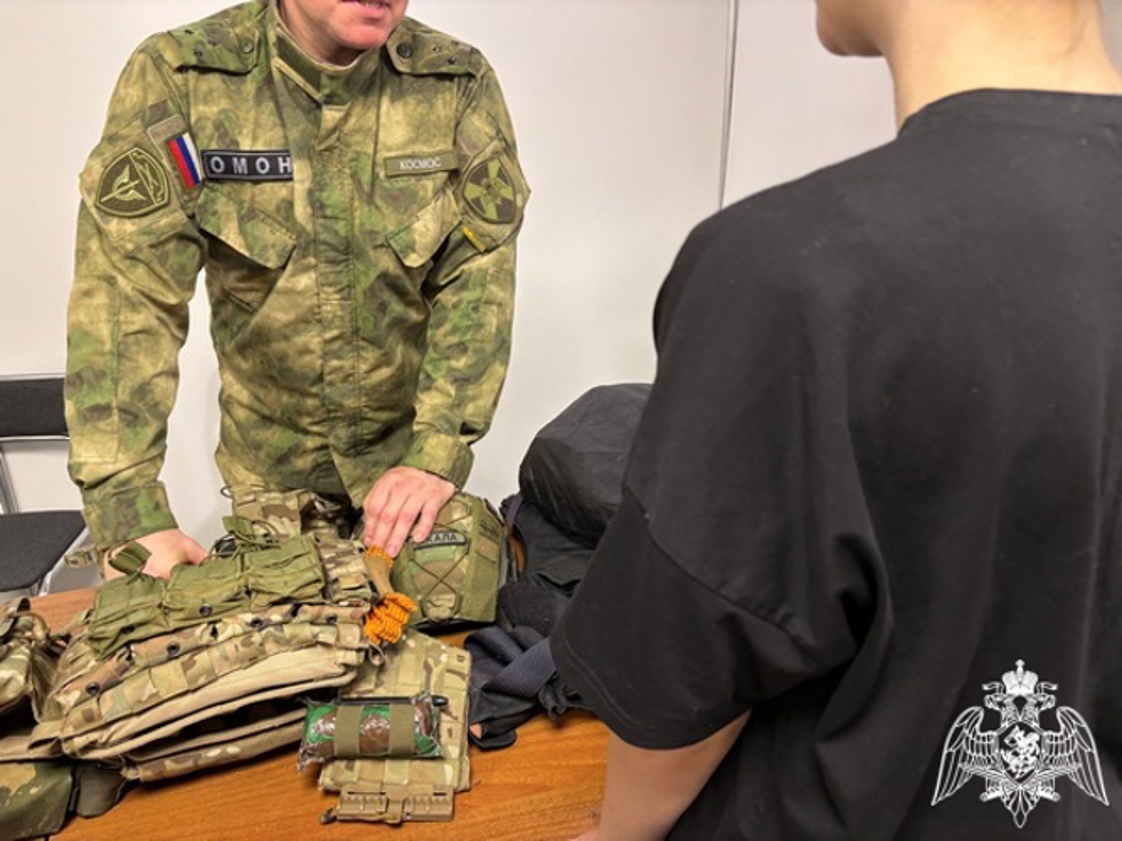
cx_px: 561
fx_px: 843
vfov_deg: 53.0
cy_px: 420
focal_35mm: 26
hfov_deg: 67.3
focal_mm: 5.96
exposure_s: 1/50
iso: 125
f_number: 1.6
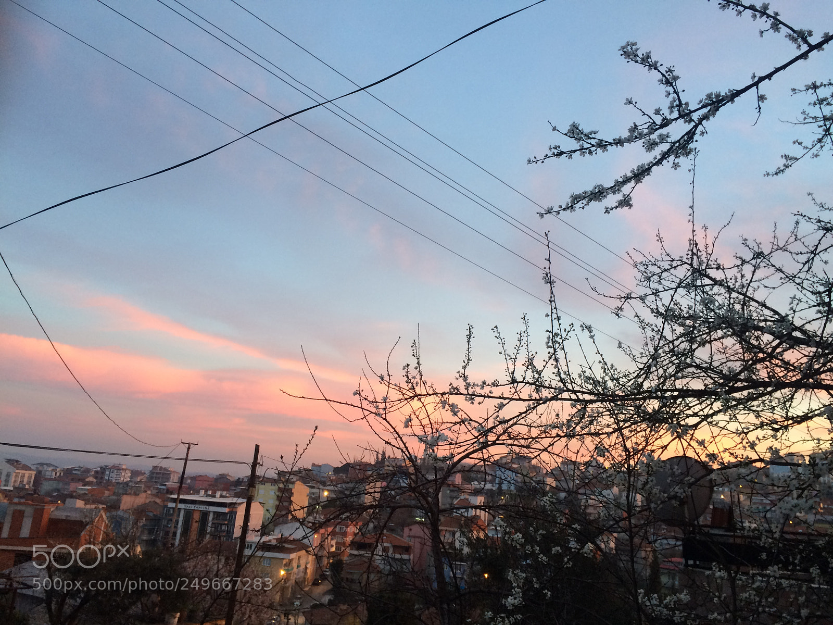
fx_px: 698
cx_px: 416
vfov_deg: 48.2
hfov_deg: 61.7
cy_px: 312
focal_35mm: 29
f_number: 2.2
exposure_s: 1/33
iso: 100
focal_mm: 4.15
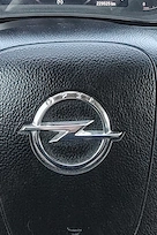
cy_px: 37
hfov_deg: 26.0
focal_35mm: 52
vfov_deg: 36.5
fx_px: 340
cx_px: 69
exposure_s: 1/100
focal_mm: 1.42
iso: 146
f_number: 2.2
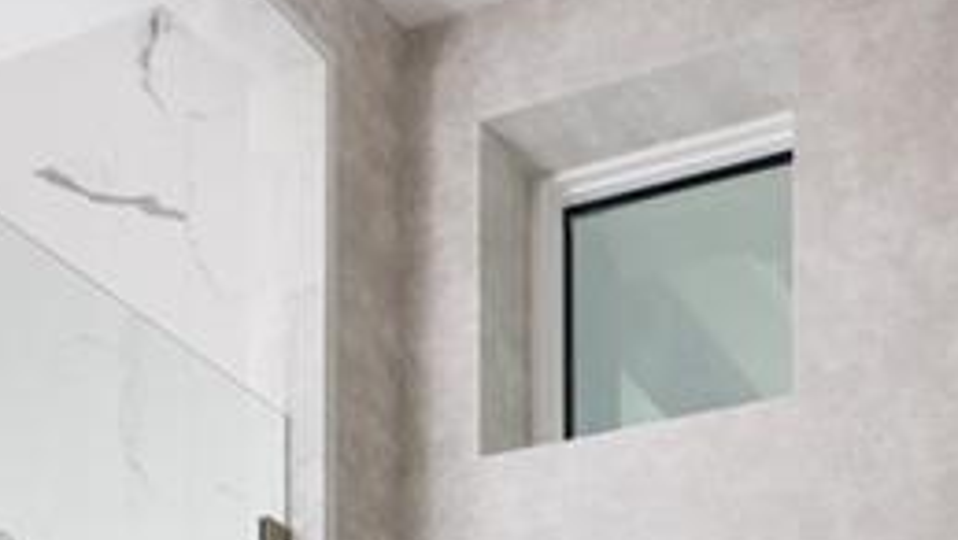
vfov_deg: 15.2
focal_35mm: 58
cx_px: 917
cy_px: 1176
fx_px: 1474
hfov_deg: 33.5
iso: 160
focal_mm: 14
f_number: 8
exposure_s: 1/4
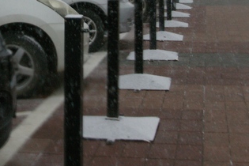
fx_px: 685
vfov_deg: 13.5
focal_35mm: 99
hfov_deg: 20.4
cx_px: 48
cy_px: -31
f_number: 8
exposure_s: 1/180
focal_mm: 26
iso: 800
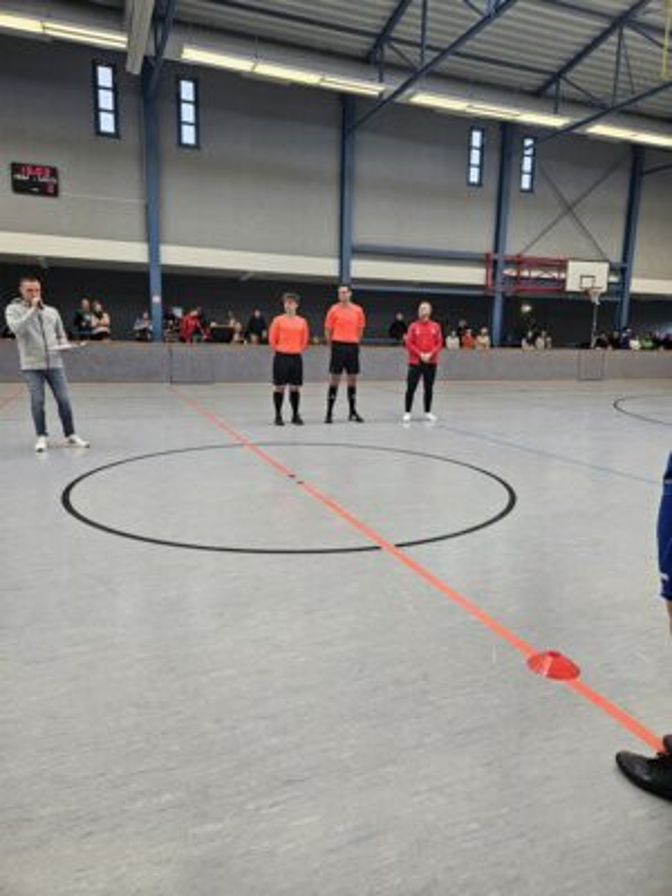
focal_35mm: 23
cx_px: 336
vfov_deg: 73.9
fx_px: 595
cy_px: 448
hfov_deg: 58.9
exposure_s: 1/100
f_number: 1.8
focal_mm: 5.4
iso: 125
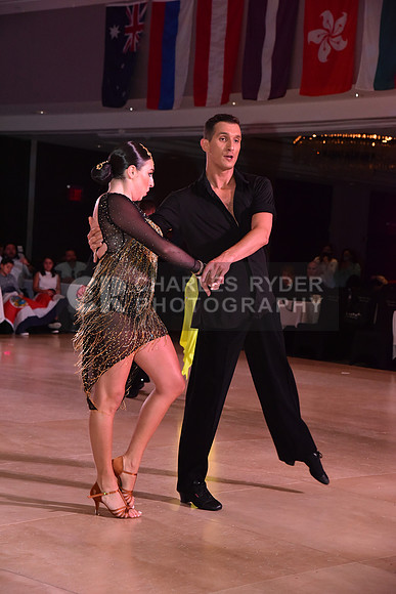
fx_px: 1286
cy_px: 297
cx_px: 198
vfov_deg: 26.0
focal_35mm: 78
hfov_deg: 17.5
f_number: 7.1
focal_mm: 78
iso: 2500
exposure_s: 1/320
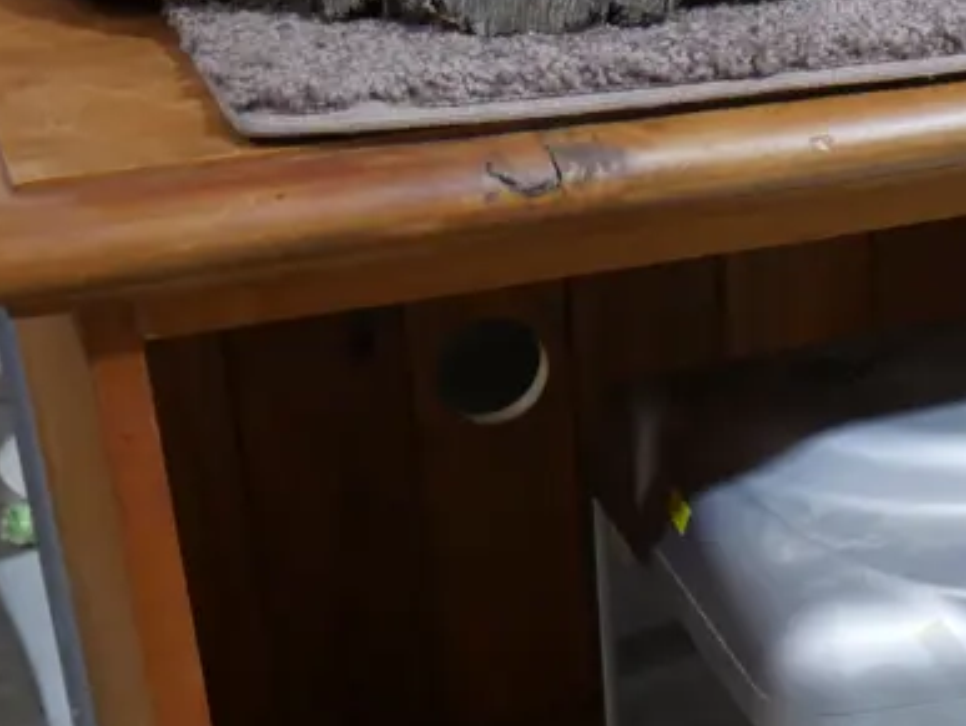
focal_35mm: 90
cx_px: 1008
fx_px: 2514
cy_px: 632
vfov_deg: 16.3
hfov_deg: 20.9
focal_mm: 17
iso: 640
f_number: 4
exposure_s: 1/60
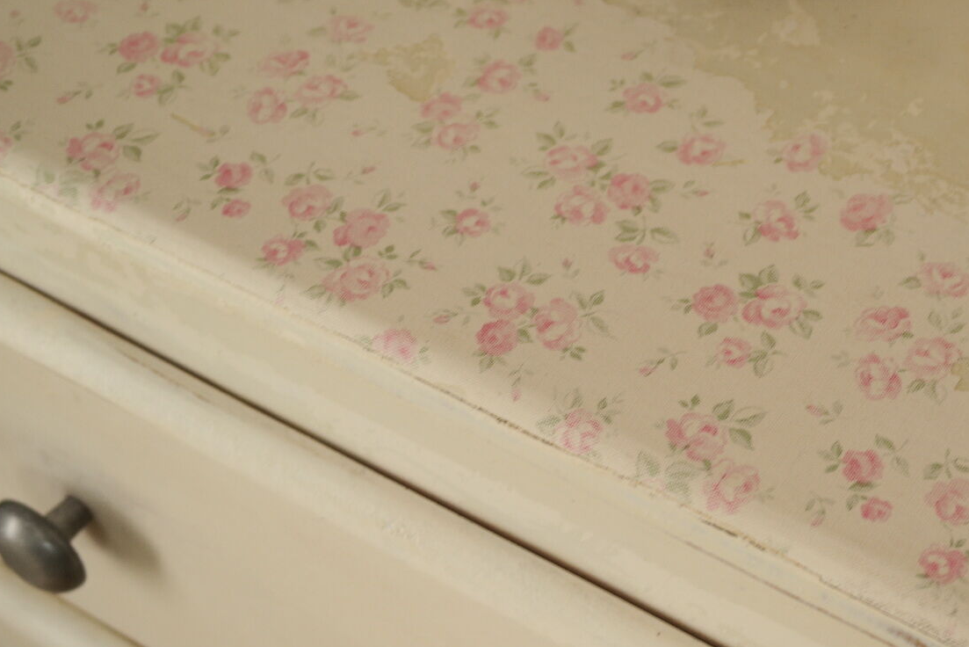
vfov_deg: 16.5
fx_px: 2235
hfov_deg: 24.3
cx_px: 691
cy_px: 315
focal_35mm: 83
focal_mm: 35
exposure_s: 1/30
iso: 100
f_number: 5.6
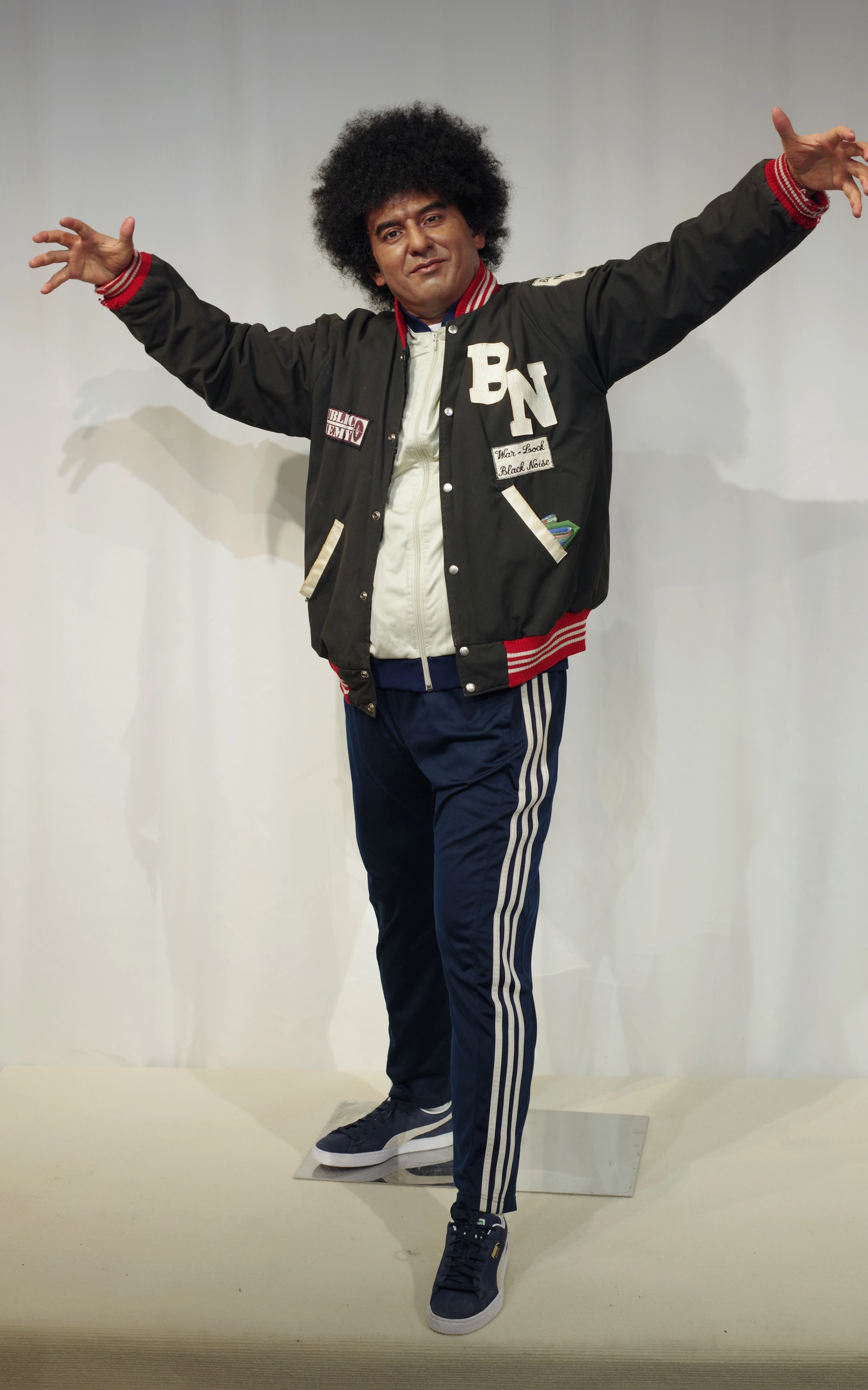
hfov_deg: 24.4
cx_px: 452
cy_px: 695
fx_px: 2006
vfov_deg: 38.2
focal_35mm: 53
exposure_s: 1/80
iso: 400
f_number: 4
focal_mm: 35
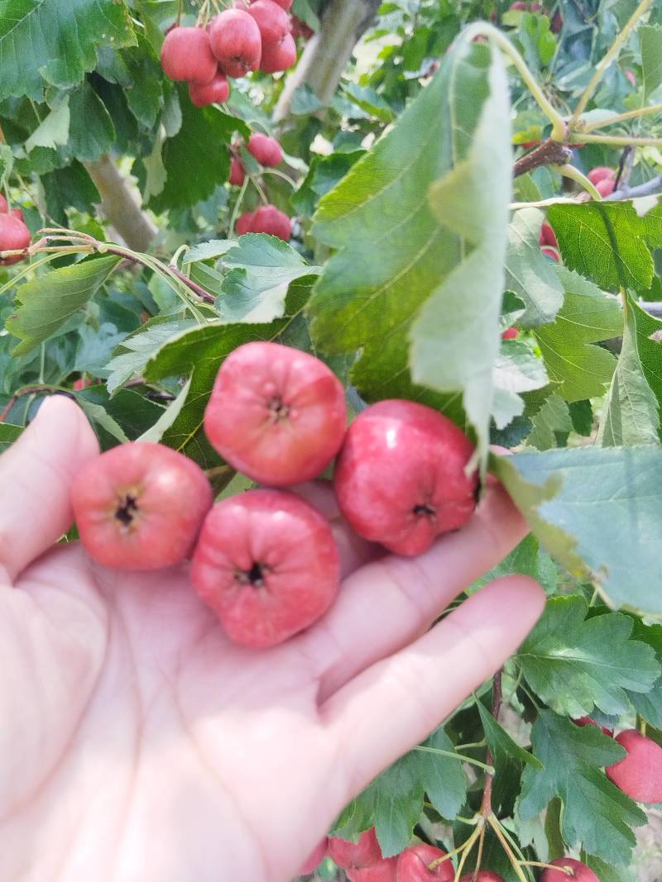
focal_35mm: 26
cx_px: 331
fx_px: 663
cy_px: 441
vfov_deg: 67.3
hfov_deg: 53.1
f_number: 1.9
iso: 100
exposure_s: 1/184
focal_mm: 4.95
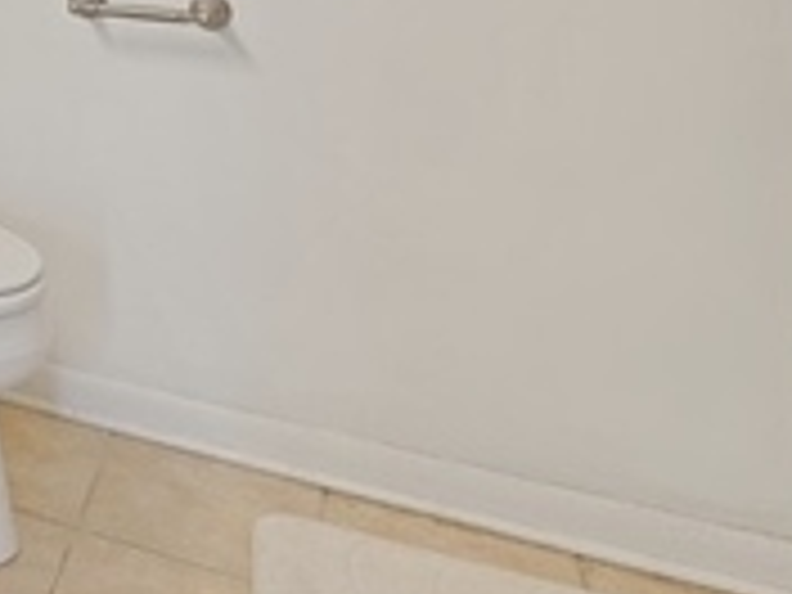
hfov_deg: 25.8
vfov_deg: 22.5
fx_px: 1281
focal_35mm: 56
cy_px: -236
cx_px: -387
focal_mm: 16
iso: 200
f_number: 8
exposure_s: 1.6
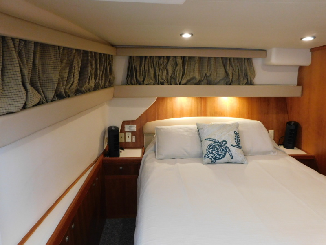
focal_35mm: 23
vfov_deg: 58.9
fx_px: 217
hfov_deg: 73.9
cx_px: 163
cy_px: 122
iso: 400
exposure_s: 1/20
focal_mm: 4
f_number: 3
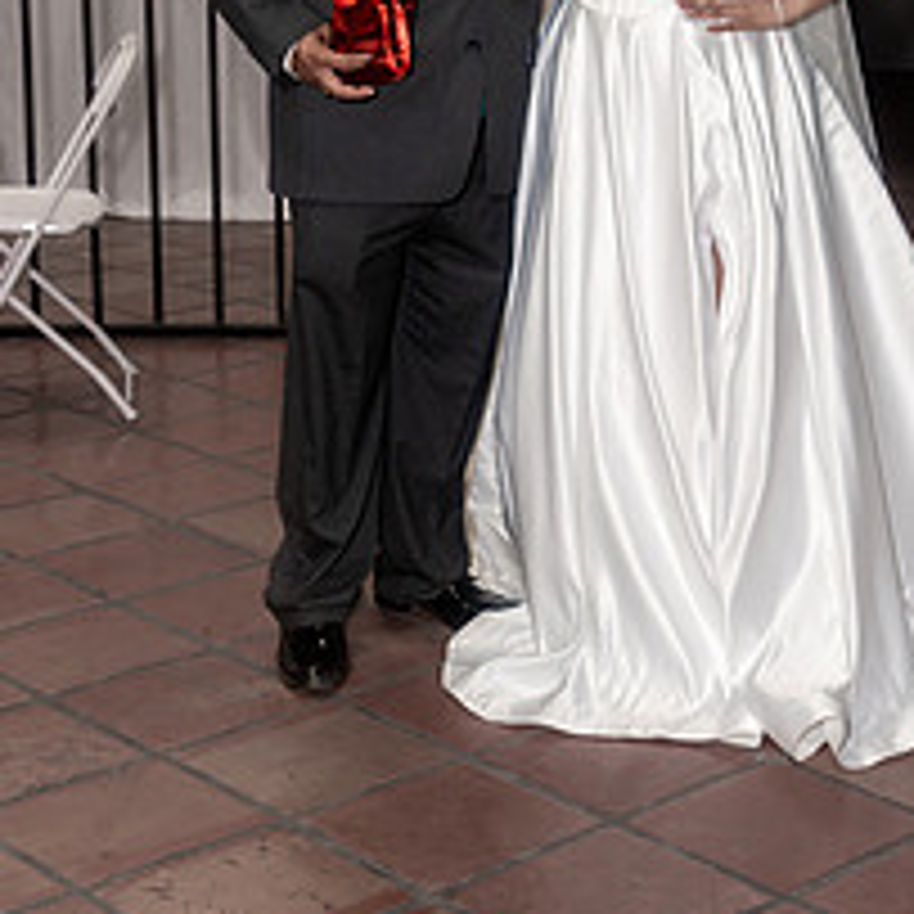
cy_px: 50
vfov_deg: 21.3
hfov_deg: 21.8
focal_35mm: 79
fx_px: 2360
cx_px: 639
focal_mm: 42
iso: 2000
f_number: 4
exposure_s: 1/250
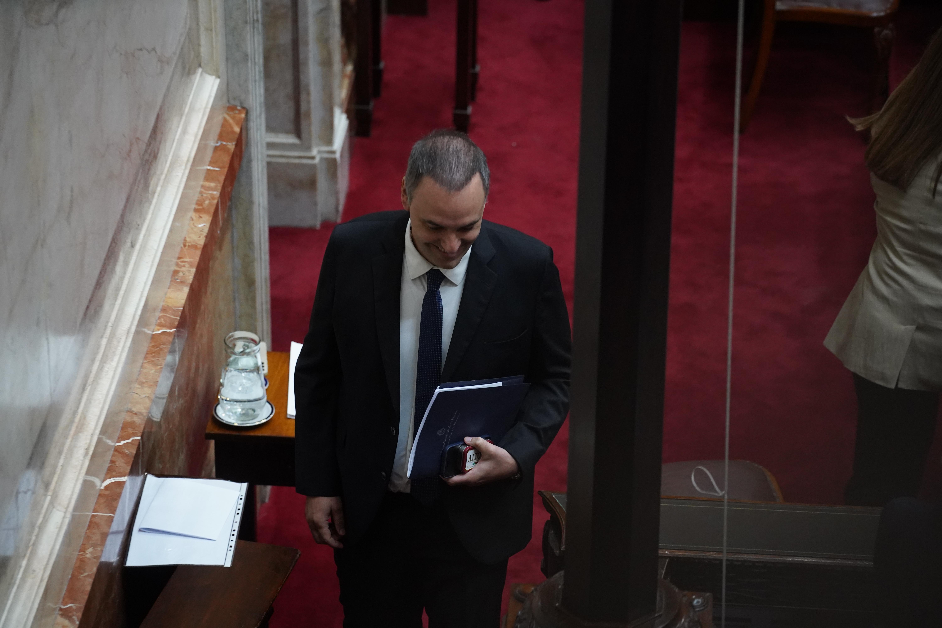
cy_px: 314
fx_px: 3663
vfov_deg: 9.8
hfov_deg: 14.7
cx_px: 471
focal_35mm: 140
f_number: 4
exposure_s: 1/400
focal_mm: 140
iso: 5000
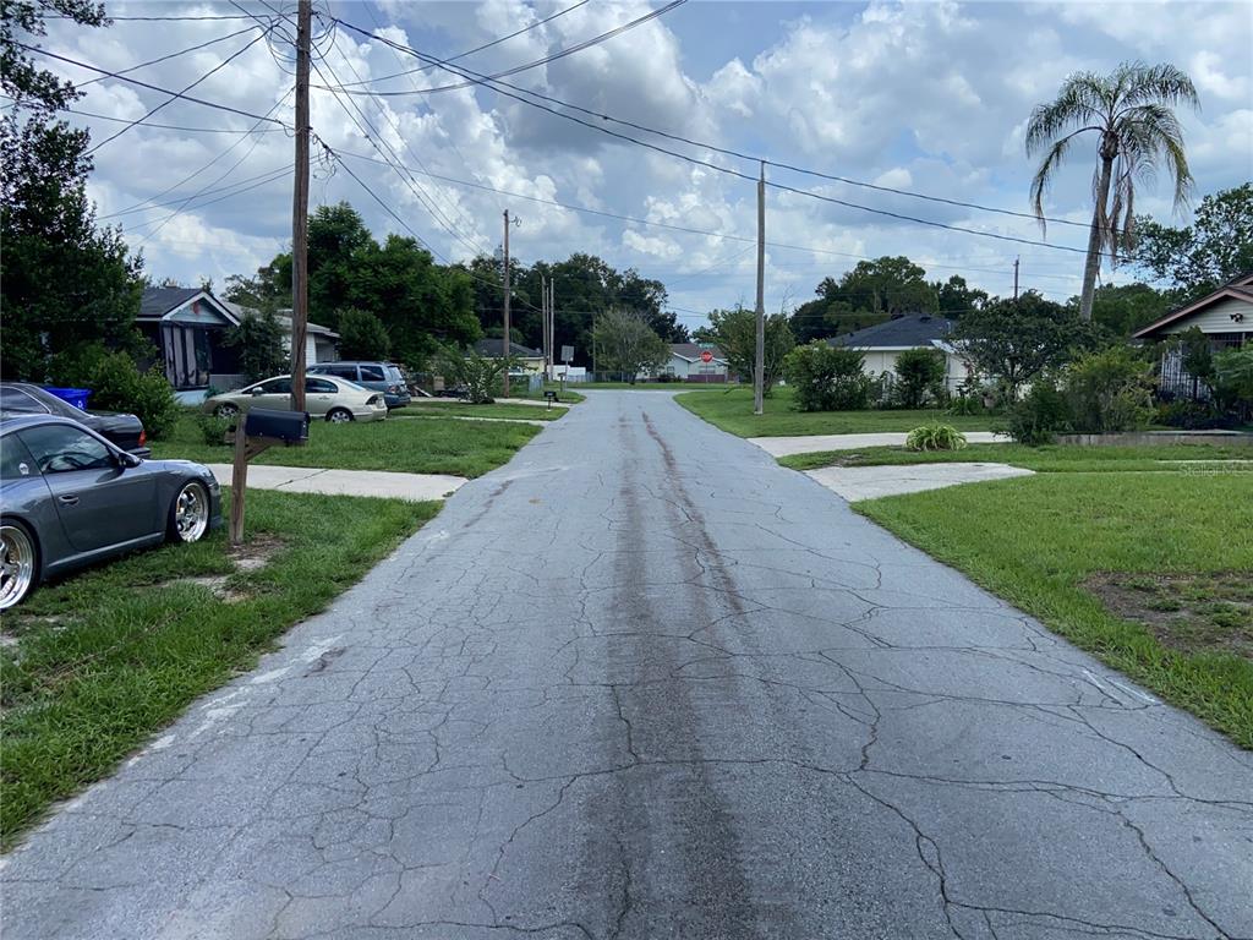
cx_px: 626
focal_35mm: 26
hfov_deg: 67.3
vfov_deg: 53.1
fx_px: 941
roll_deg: +0.7
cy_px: 470
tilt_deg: -7.0
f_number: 1.8
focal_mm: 4.25
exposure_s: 1/2890
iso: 32
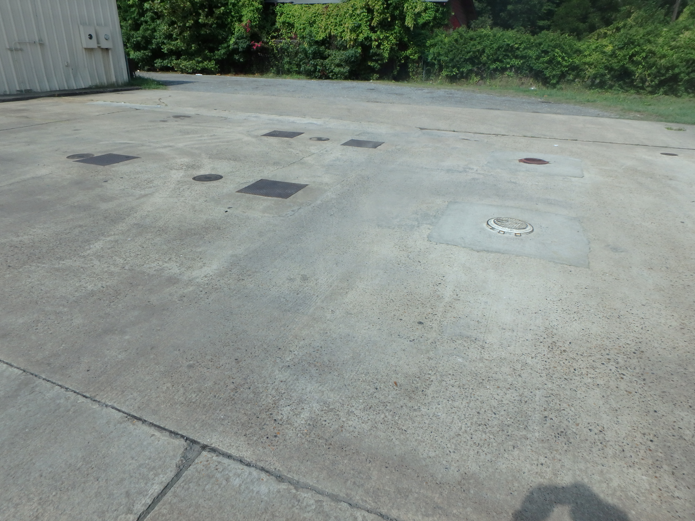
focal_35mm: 22
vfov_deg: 61.1
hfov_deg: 76.4
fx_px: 442
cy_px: 251
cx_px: 338
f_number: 6
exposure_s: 1/500
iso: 125
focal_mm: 3.7
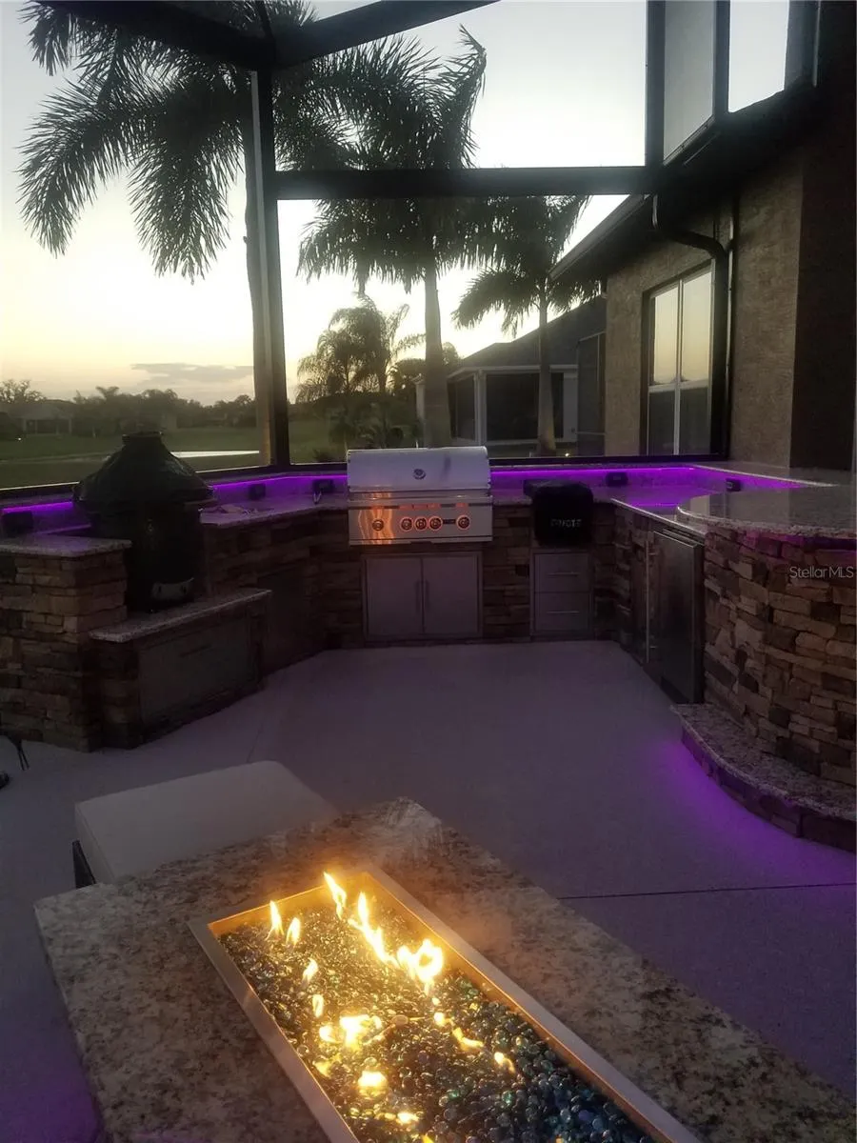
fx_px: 858
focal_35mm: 26
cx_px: 428
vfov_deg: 67.3
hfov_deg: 53.1
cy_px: 572
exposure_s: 1/120
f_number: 1.7
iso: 250
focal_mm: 4.2
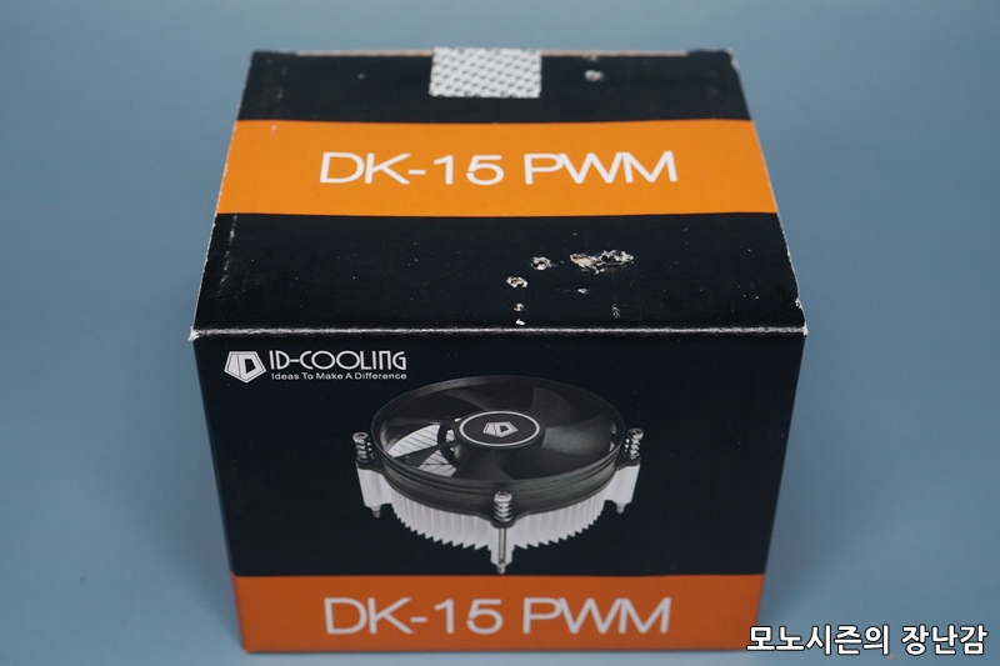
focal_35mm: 45
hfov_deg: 43.6
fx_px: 1250
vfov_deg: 29.9
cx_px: 500
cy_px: 333
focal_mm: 30
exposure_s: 1/160
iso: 200
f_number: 6.3
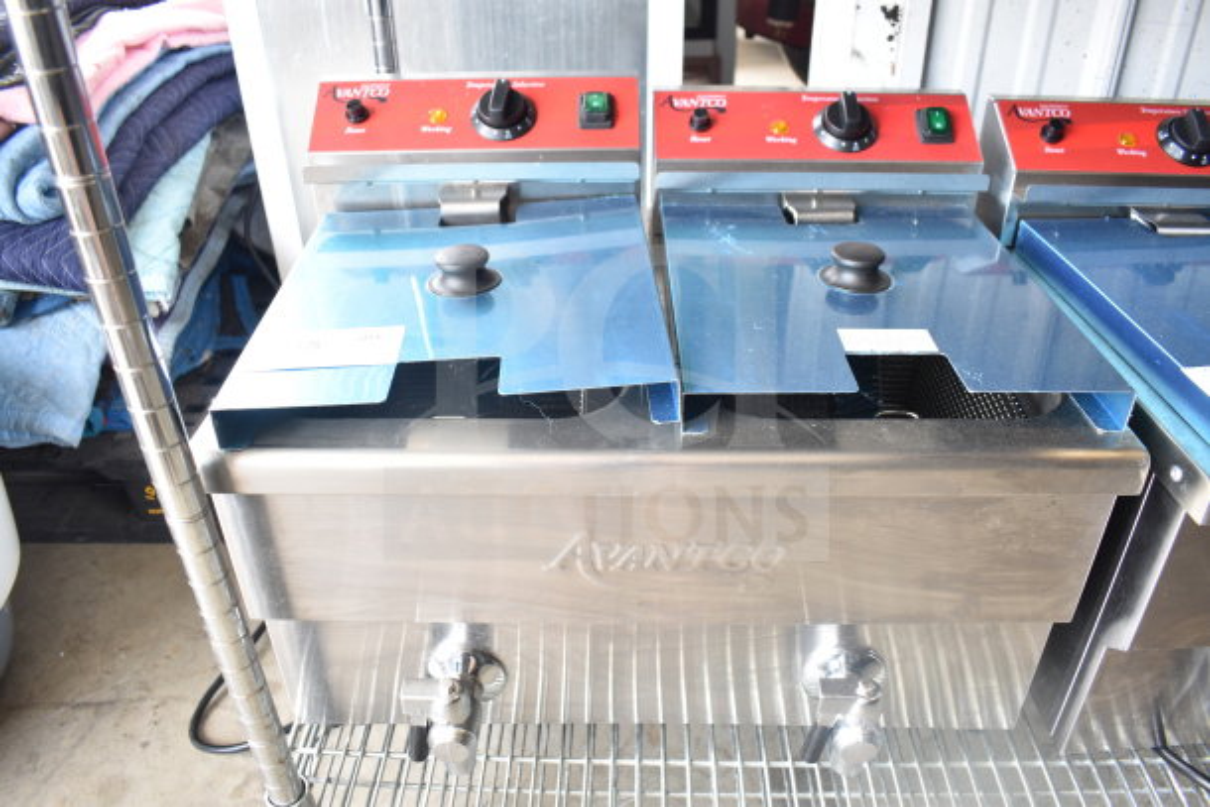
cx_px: 605
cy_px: 404
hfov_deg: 67.4
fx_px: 908
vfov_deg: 48.0
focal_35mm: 27
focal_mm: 18
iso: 250
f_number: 3.5
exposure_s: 1/30
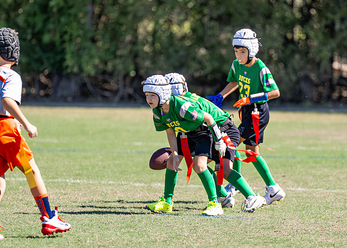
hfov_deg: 4.9
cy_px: 139
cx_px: 213
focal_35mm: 408
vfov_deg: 3.5
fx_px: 4019
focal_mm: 200
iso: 200
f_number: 2.8
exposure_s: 1/2000
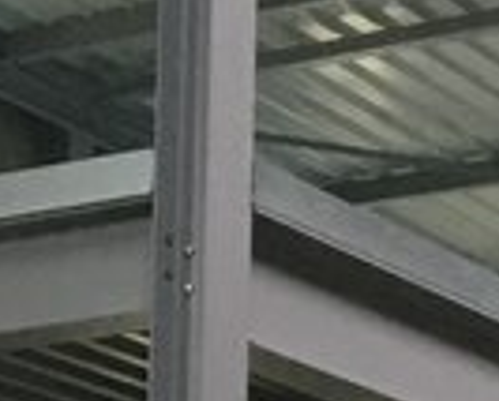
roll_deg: -0.6
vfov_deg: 7.3
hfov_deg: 9.0
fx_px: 3019
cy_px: 795
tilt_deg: +7.2
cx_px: 949
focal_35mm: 204
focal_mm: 4.15
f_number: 2.2
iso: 125
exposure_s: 1/33
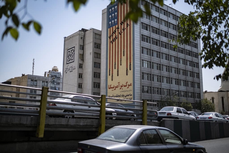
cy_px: 76
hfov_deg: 54.4
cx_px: 114
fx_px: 223
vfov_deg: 37.9
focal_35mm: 35
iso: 640
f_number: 1.4
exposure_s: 1/26000
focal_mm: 23
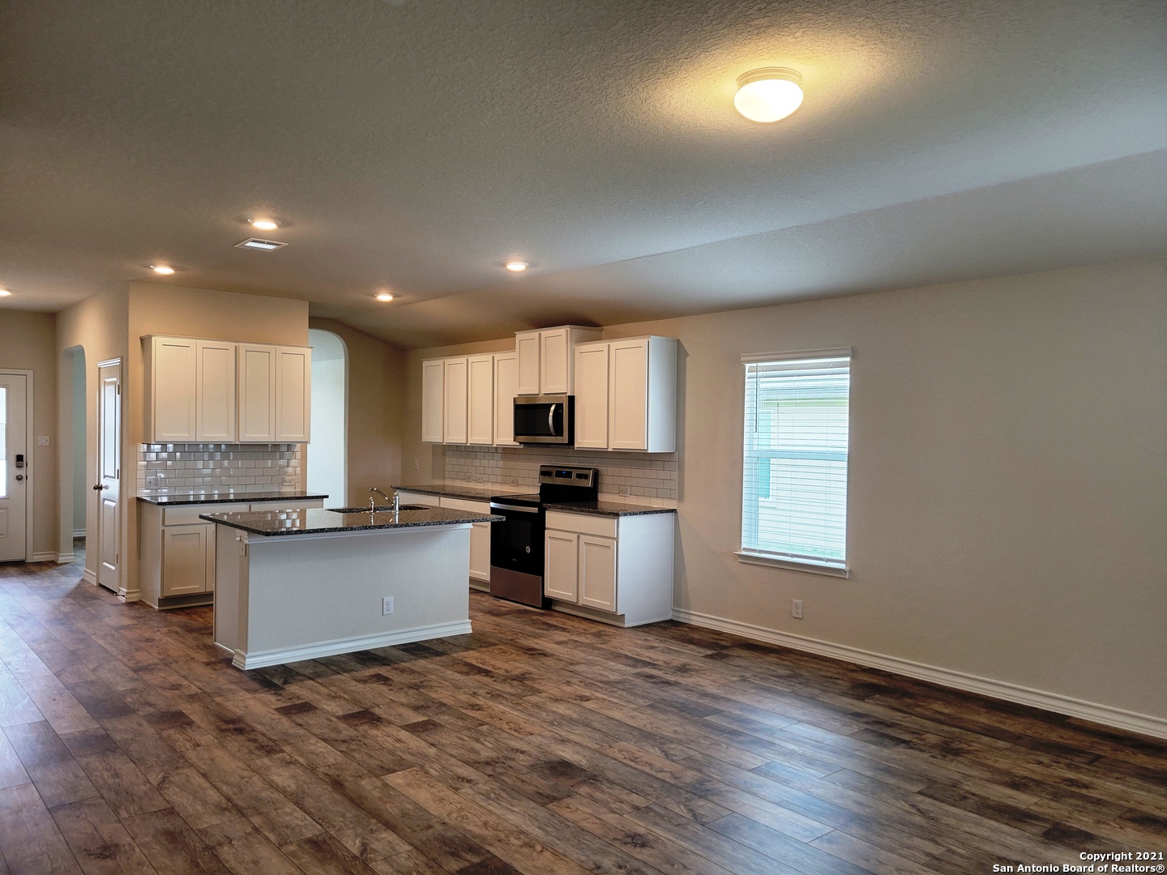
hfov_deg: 67.3
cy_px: 438
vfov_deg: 53.1
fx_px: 877
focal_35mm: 26
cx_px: 584
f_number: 1.8
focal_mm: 5.4
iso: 125
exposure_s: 1/119
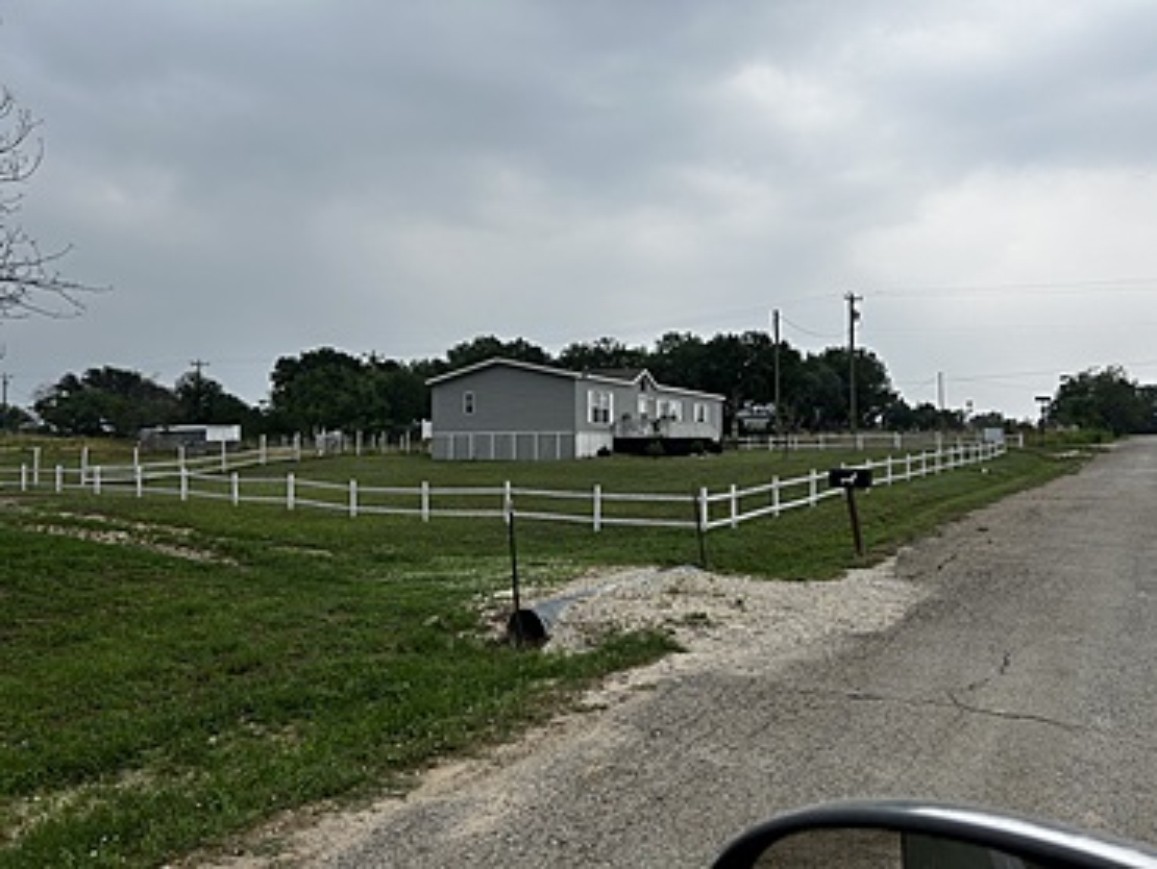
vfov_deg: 53.1
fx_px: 870
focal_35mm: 26
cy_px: 434
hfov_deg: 67.3
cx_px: 578
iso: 50
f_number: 1.5
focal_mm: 5.7
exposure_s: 1/880
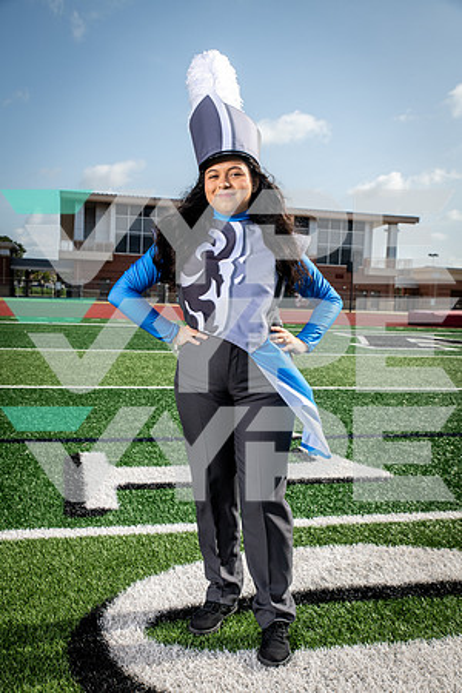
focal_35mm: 36
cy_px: 346
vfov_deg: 53.1
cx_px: 231
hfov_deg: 36.9
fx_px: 693
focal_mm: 36
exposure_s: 1/400
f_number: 7.1
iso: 125
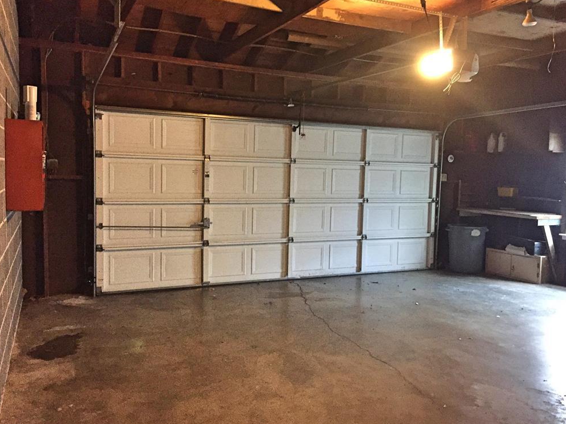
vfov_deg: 46.8
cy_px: 209
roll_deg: -0.7
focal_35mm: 30
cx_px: 286
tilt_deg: -3.5
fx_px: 490
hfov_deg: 60.0
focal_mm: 4.15
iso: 400
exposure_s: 1/15
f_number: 2.2
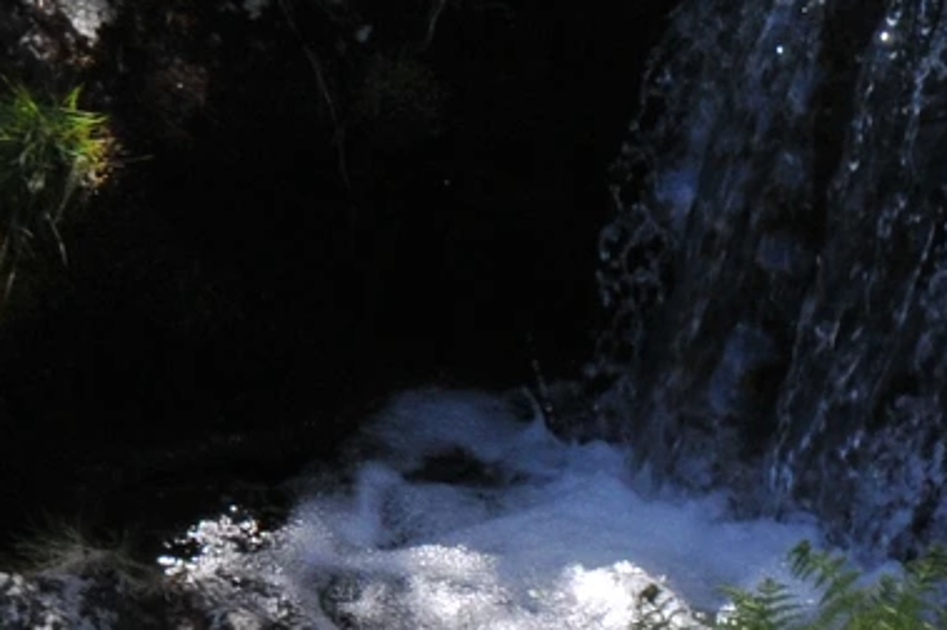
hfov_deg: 2.3
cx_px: 959
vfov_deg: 1.5
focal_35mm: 914
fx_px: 24022
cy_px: -746
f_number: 9
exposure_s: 1/320
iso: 400
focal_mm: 110
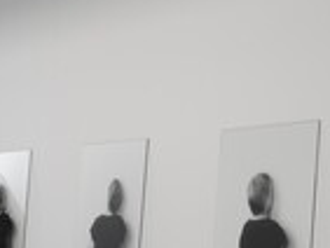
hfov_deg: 16.5
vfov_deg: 12.3
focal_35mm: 119
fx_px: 1135
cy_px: 246
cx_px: 241
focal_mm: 35
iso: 100
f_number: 10
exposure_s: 1.6
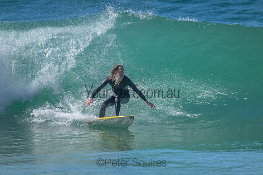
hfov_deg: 2.6
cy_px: 88
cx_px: 132
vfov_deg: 1.7
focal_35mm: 800
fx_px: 5846
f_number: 11
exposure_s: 1/1600
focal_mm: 800
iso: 2200
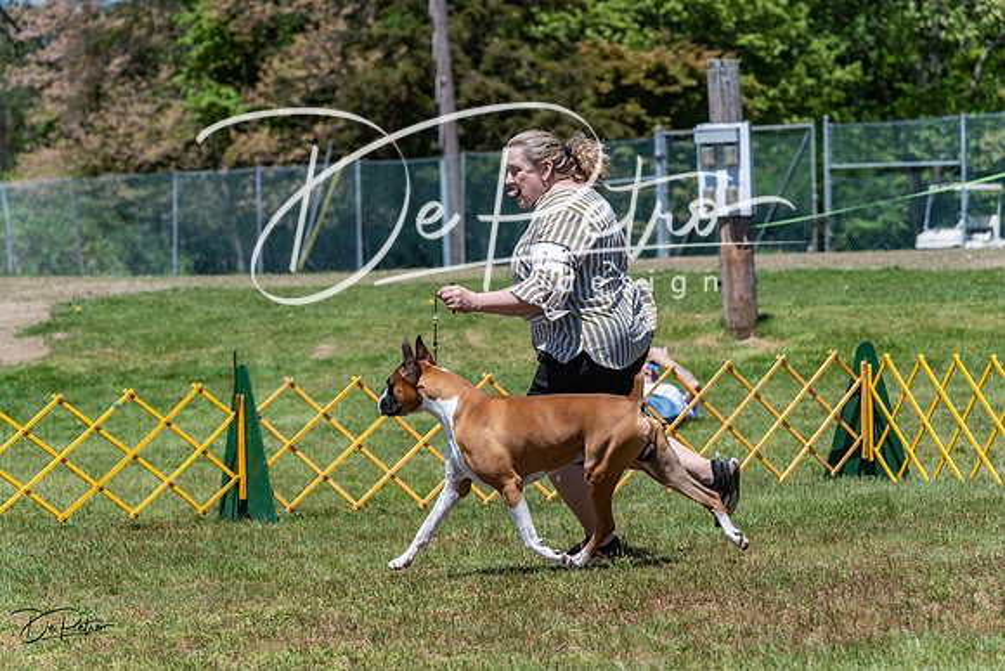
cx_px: 502
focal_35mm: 140
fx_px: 3909
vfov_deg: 9.8
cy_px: 336
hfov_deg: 14.7
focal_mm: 140
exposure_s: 1/1600
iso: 320
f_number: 6.3
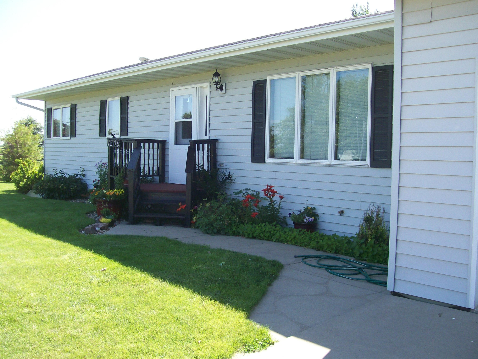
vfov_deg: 39.7
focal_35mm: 36
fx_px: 497
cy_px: 180
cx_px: 239
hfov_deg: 51.4
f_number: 2.7
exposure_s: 1/415
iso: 80
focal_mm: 6
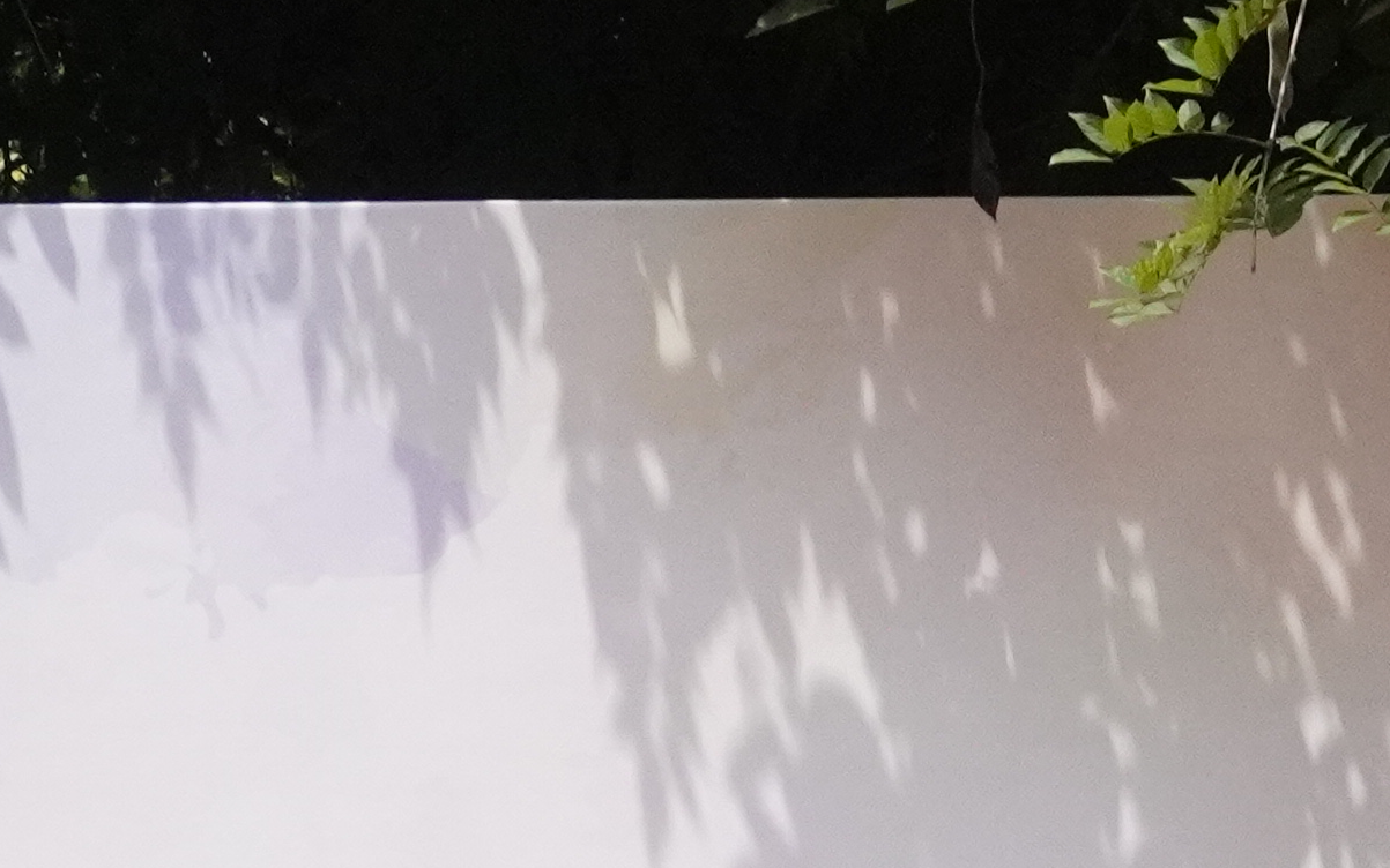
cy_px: 1806
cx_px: 1300
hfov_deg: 11.4
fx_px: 6933
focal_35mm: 183
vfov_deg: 6.9
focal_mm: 24
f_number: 8
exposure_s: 1/4000
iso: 2500
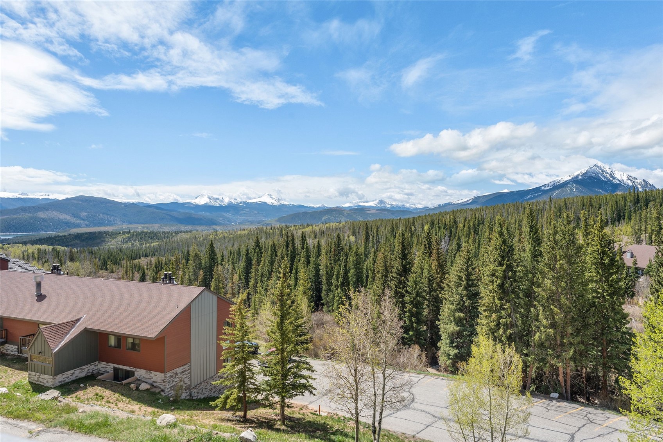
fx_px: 422
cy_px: 221
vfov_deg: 55.3
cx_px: 332
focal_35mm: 23
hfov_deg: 76.4
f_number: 8
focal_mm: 22.9
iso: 200
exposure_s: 1/640
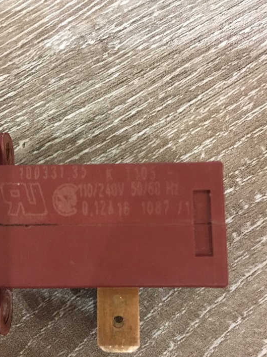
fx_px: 422
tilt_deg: -83.9
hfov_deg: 35.0
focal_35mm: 41
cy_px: 225
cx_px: 103
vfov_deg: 45.4
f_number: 2.2
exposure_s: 1/17
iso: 320
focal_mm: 4.15
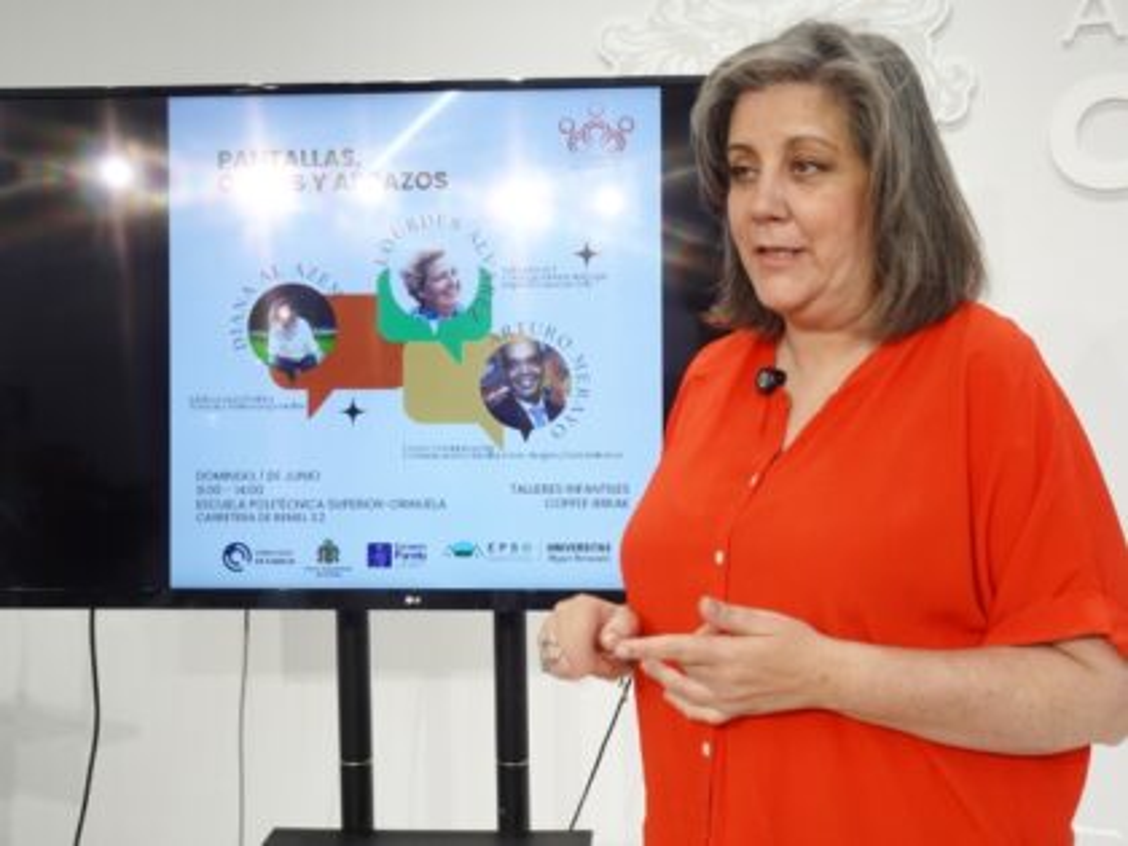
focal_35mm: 40
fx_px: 1303
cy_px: 423
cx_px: 564
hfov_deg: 46.8
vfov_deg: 36.0
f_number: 4
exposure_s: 1/40
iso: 160
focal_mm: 6.64
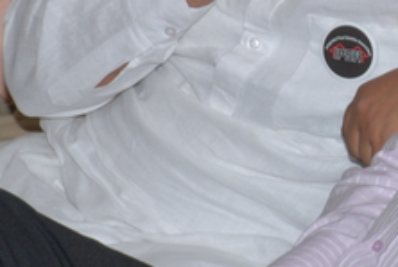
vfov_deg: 3.2
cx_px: 595
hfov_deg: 4.7
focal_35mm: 432
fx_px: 4786
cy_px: -84
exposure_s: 1/125
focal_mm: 80
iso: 200
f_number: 9
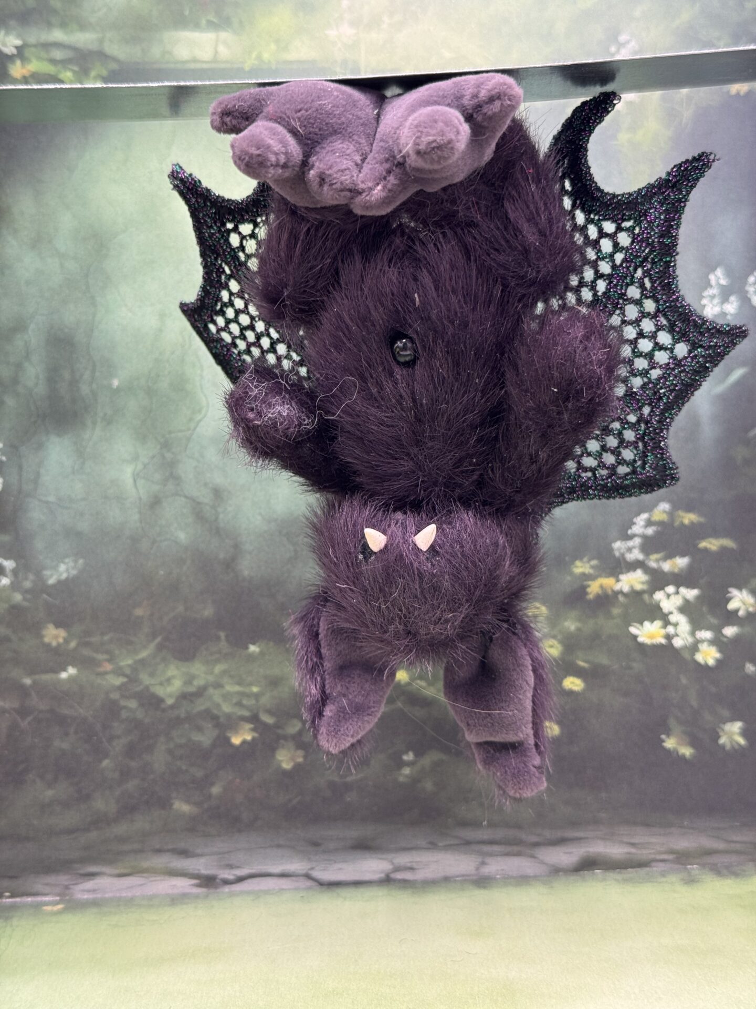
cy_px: 504
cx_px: 378
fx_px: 1398
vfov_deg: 39.7
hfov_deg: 30.3
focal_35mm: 48
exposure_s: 1/68
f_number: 1.78
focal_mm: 6.76
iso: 100
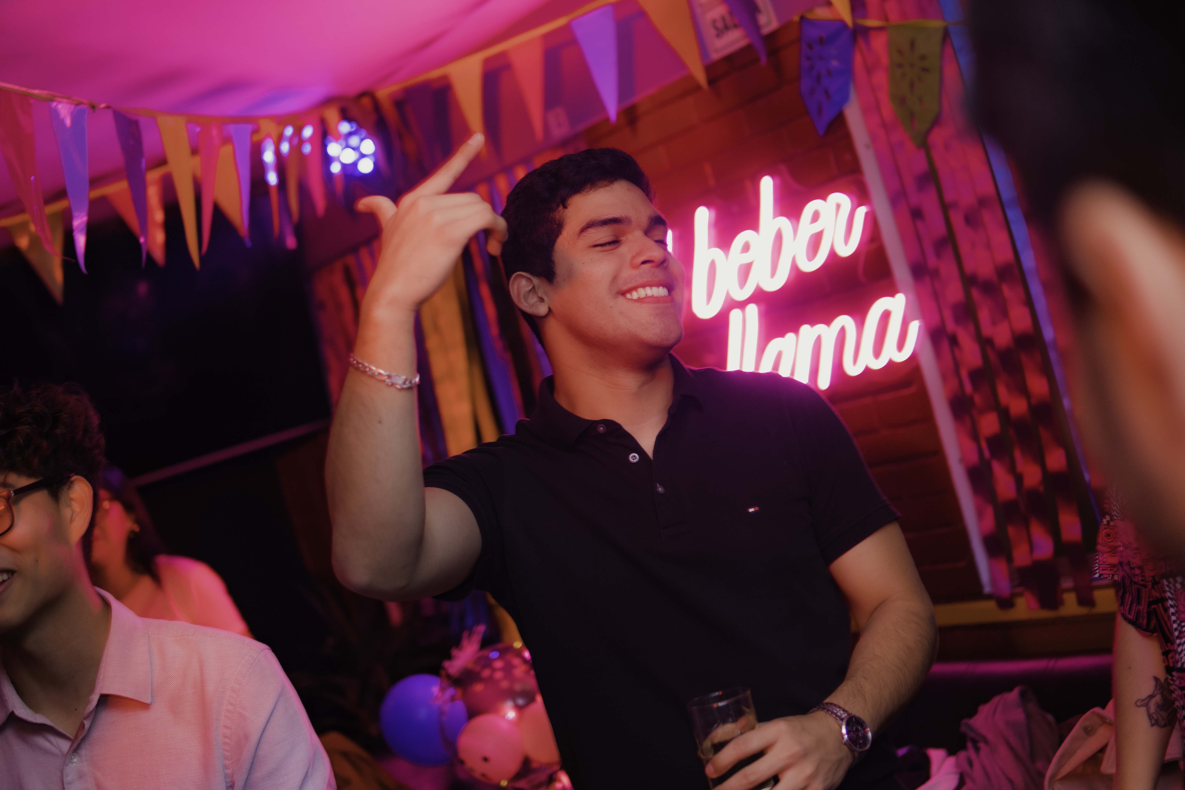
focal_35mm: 45
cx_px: 592
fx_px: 1481
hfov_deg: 43.6
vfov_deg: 29.9
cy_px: 395
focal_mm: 30
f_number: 1.6
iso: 800
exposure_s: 1/100
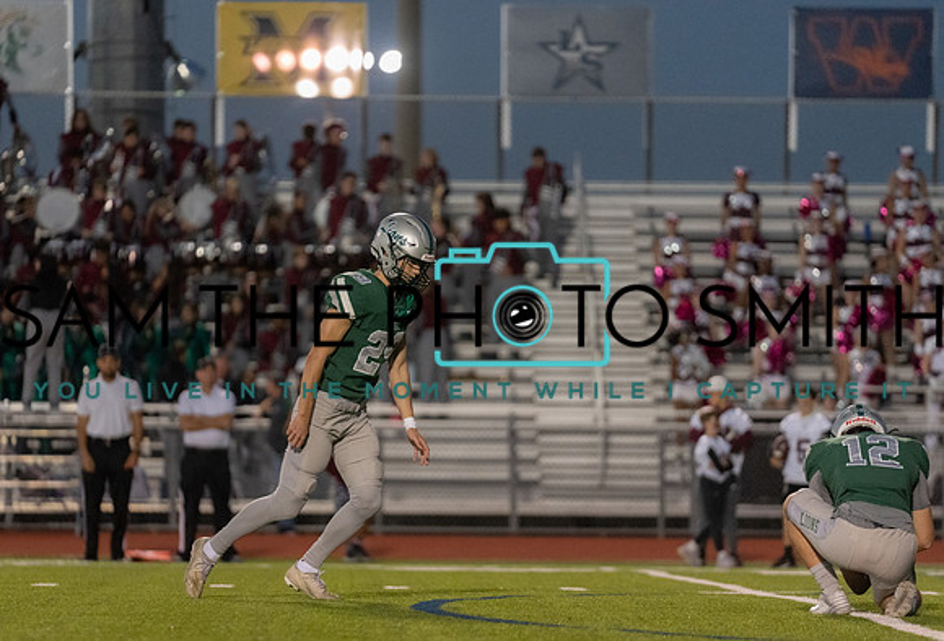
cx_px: 380
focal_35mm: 238
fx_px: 6278
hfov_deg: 8.6
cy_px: 375
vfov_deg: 5.8
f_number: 2.8
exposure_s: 1/1250
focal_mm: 200
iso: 5000
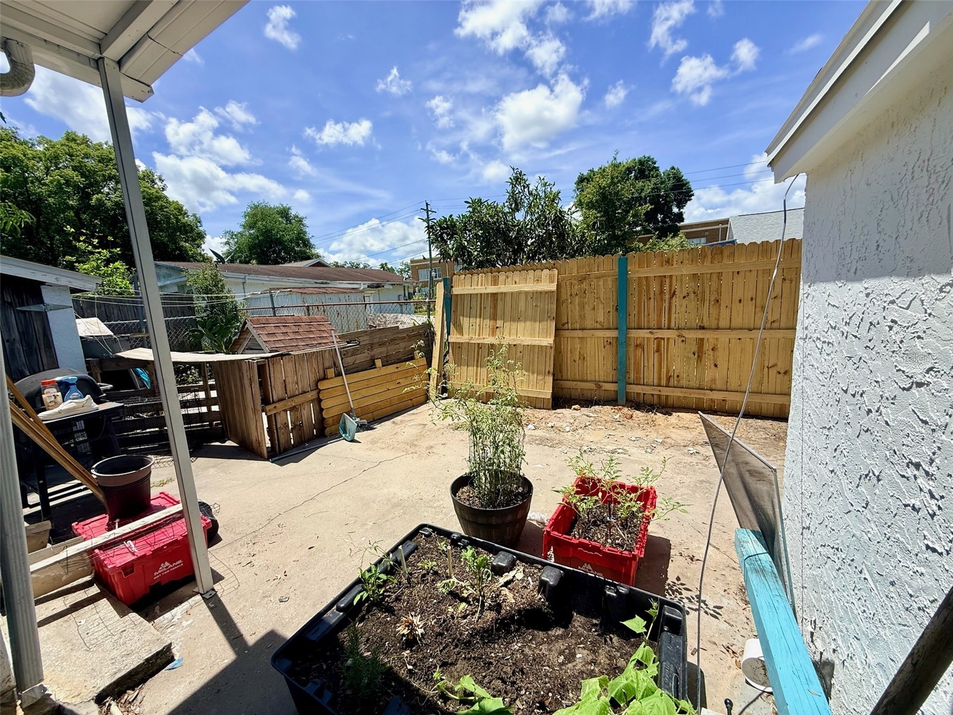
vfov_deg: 85.7
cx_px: 476
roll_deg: +4.0
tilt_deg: -7.4
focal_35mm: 14
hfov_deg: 102.1
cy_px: 358
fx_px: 385
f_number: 2.2
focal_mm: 2.22
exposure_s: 1/1961
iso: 50
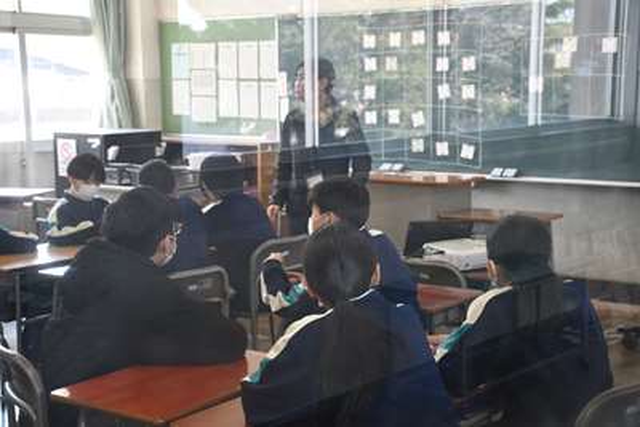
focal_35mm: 60
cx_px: 320
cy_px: 214
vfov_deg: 22.6
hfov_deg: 33.4
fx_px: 1067
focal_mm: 40
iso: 800
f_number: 4.5
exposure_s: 1/250
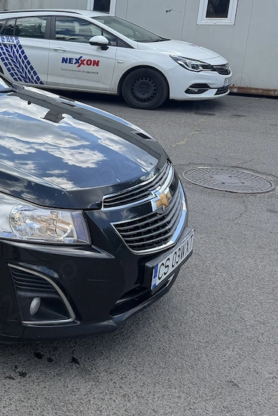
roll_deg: +0.2
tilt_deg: -14.1
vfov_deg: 43.9
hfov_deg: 25.9
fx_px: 510
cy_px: 143
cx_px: -87
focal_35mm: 44
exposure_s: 1/2445
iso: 100
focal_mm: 6.76
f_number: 1.78
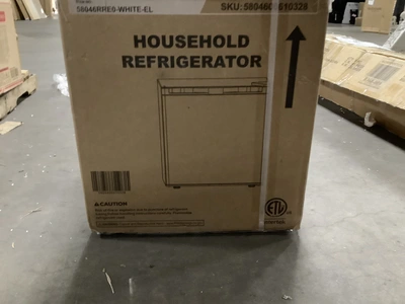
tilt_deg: -22.6
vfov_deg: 45.4
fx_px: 363
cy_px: 152
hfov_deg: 58.4
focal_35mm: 31
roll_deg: -1.3
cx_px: 202
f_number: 2.4
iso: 640
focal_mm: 3.3
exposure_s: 1/20
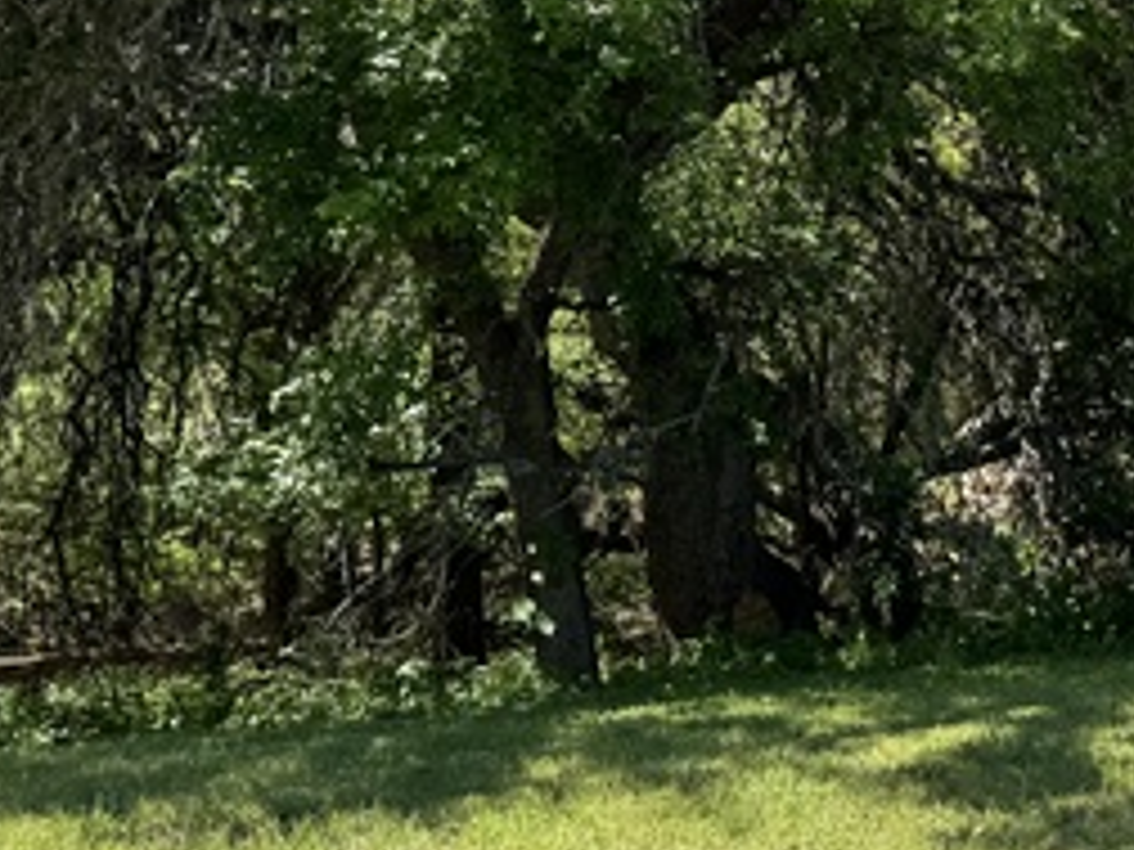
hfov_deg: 29.8
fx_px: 1998
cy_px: 76
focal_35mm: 61
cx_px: 1094
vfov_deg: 23.4
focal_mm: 6.86
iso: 80
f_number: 1.78
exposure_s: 1/1193
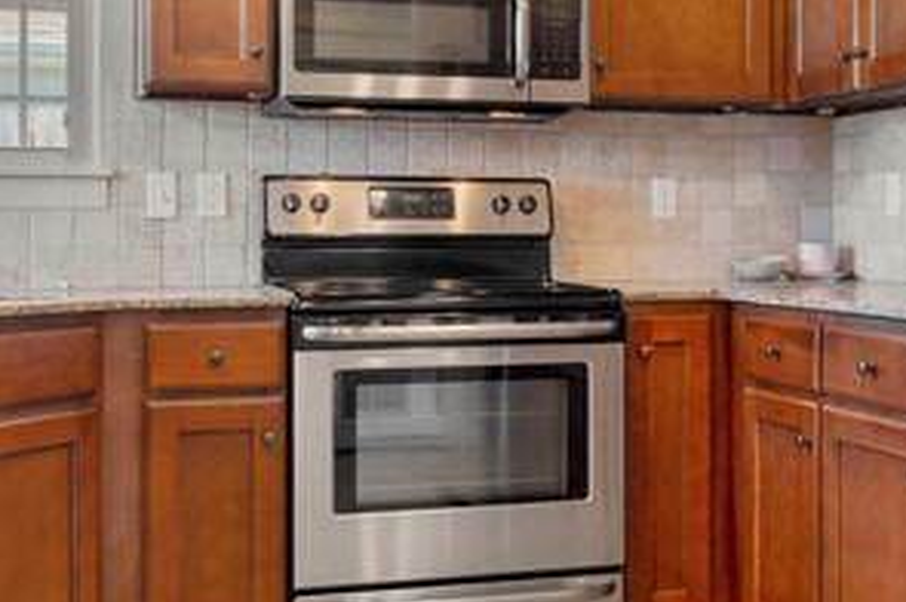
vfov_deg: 22.9
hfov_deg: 33.8
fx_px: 1483
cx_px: 580
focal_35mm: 59
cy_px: 270
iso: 100
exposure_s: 1/1.25
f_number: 6.3
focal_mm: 16
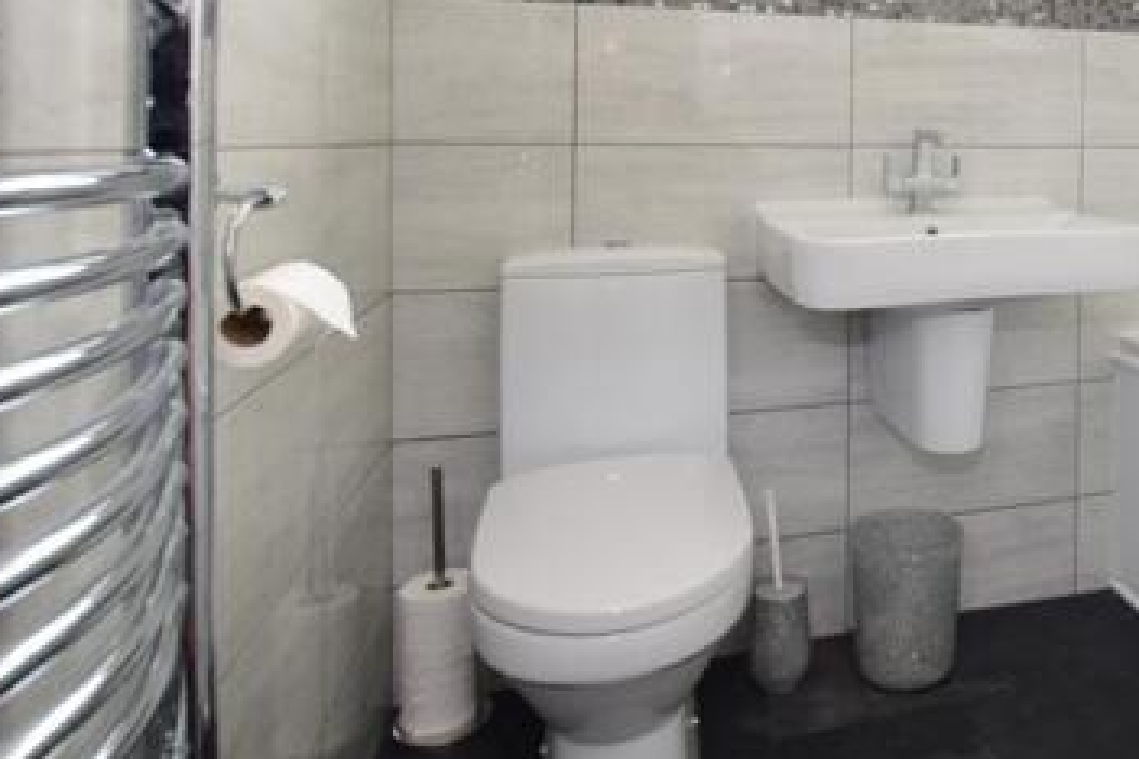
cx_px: 964
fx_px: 886
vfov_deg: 43.8
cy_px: 135
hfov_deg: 58.6
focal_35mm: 28
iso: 400
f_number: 7.1
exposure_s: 1/10
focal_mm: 10
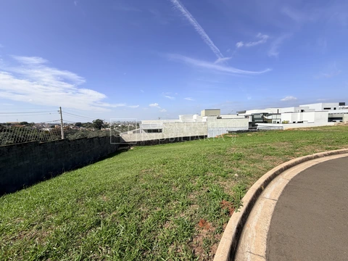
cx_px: 174
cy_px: 130
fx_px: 141
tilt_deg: -4.5
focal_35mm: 14
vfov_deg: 85.7
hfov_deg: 102.1
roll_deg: +1.6
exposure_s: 1/864
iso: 20
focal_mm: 2.22
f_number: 2.2
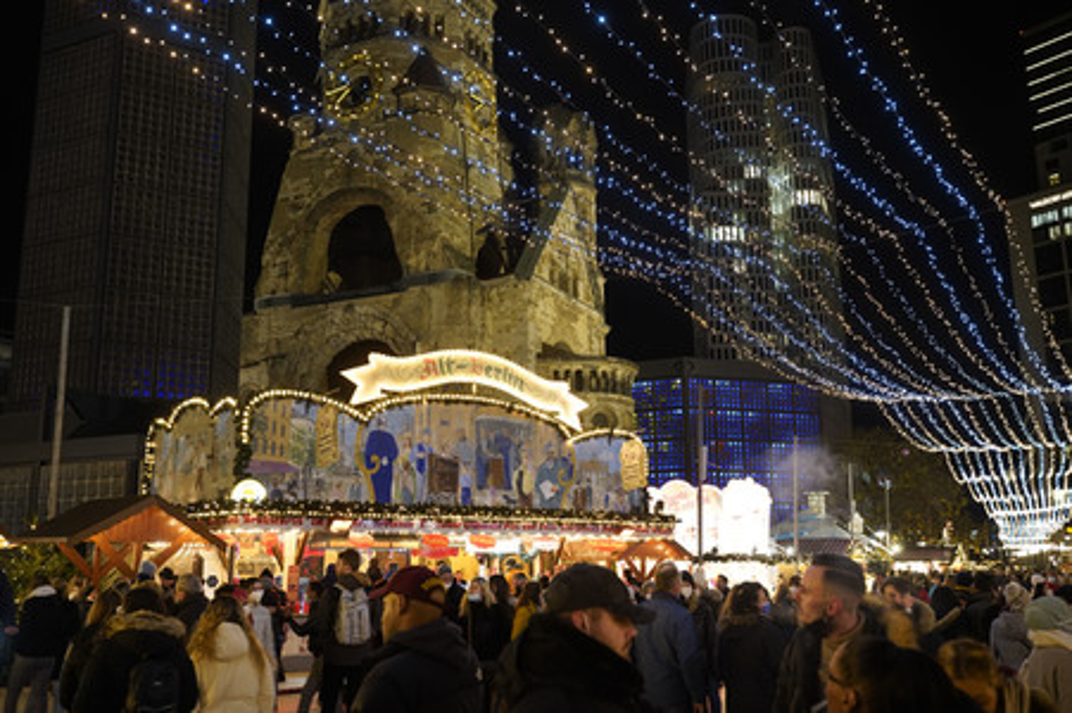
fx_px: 1041
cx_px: 536
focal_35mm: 35
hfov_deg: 54.5
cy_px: 356
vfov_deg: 37.8
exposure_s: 1/40
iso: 1250
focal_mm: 35
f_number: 3.2
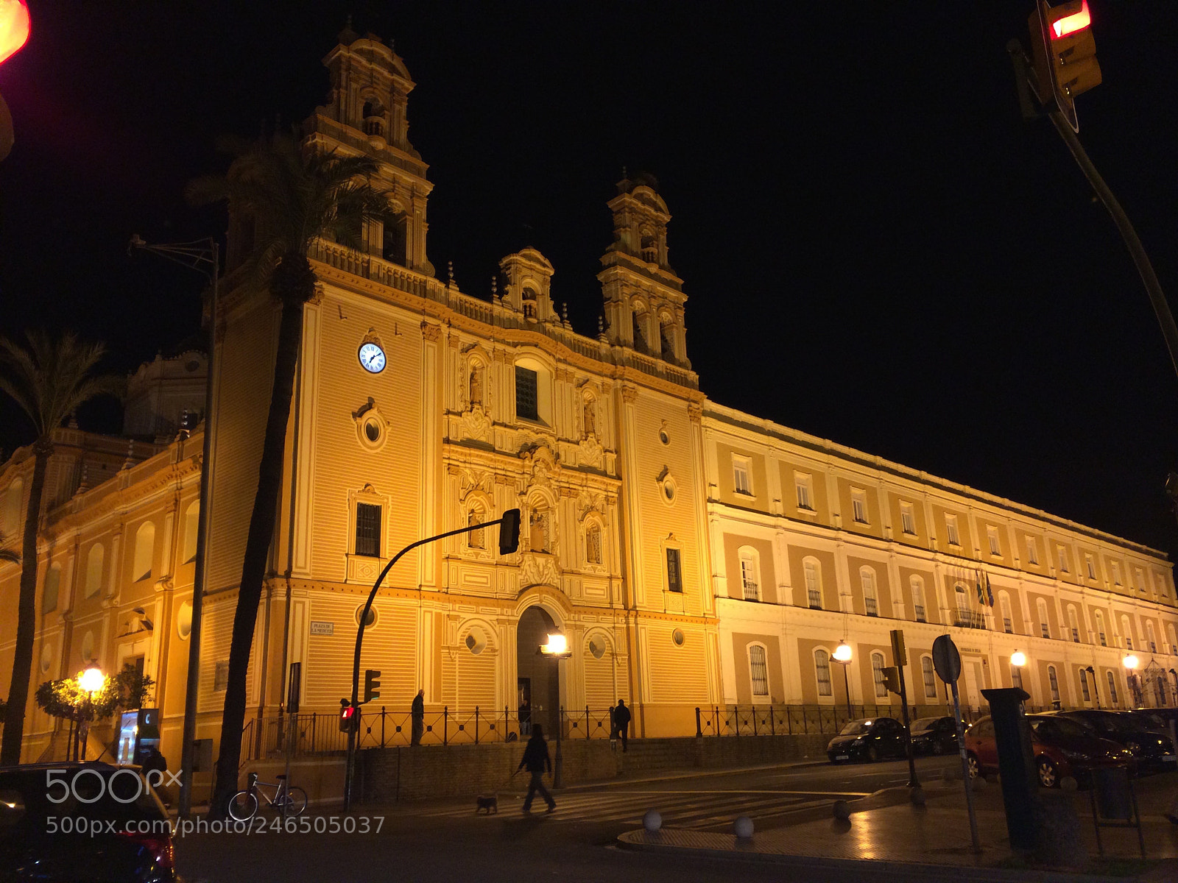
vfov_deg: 46.8
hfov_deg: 60.0
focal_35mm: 30
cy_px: 442
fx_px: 1021
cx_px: 589
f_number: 2.2
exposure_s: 1/30
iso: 160
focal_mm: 4.12
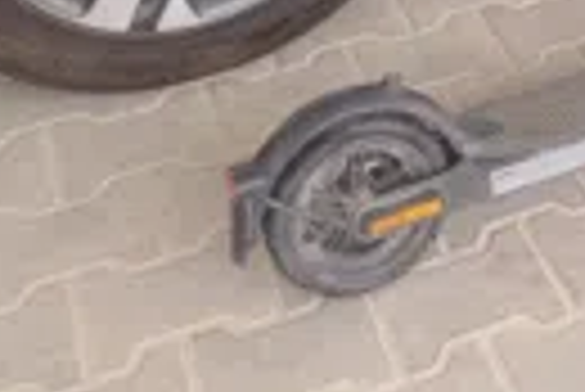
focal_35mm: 80
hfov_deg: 24.1
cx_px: 603
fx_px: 1301
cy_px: -270
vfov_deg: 15.2
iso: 50
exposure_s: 1/110
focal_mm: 4.65
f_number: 1.8
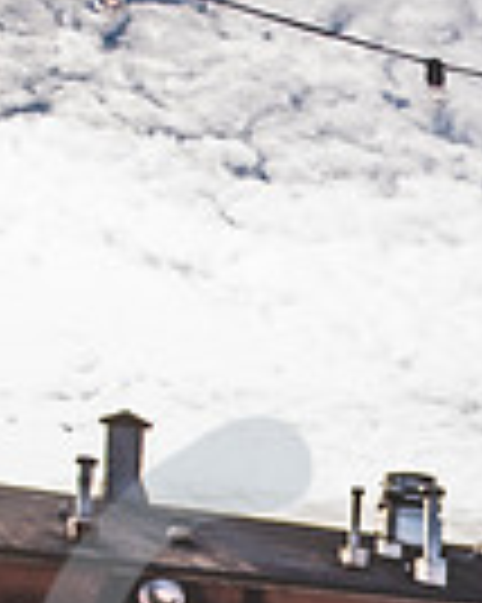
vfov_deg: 21.2
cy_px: 778
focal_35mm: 82
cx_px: 662
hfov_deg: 17.3
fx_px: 1464
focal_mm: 26
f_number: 2.8
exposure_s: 1/1250
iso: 100
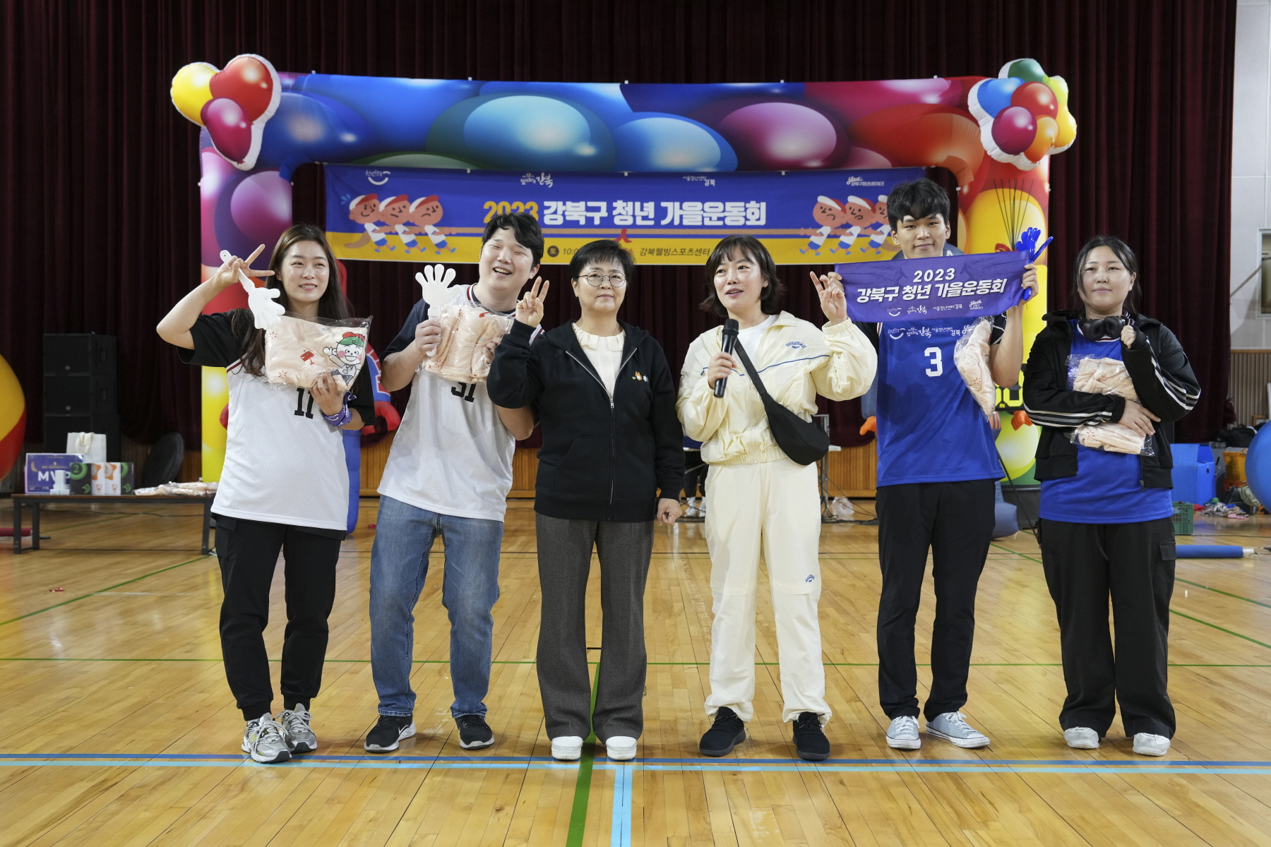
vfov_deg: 37.9
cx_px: 636
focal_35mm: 35
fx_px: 1236
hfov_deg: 54.4
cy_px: 424
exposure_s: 1/160
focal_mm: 35
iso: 1250
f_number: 4
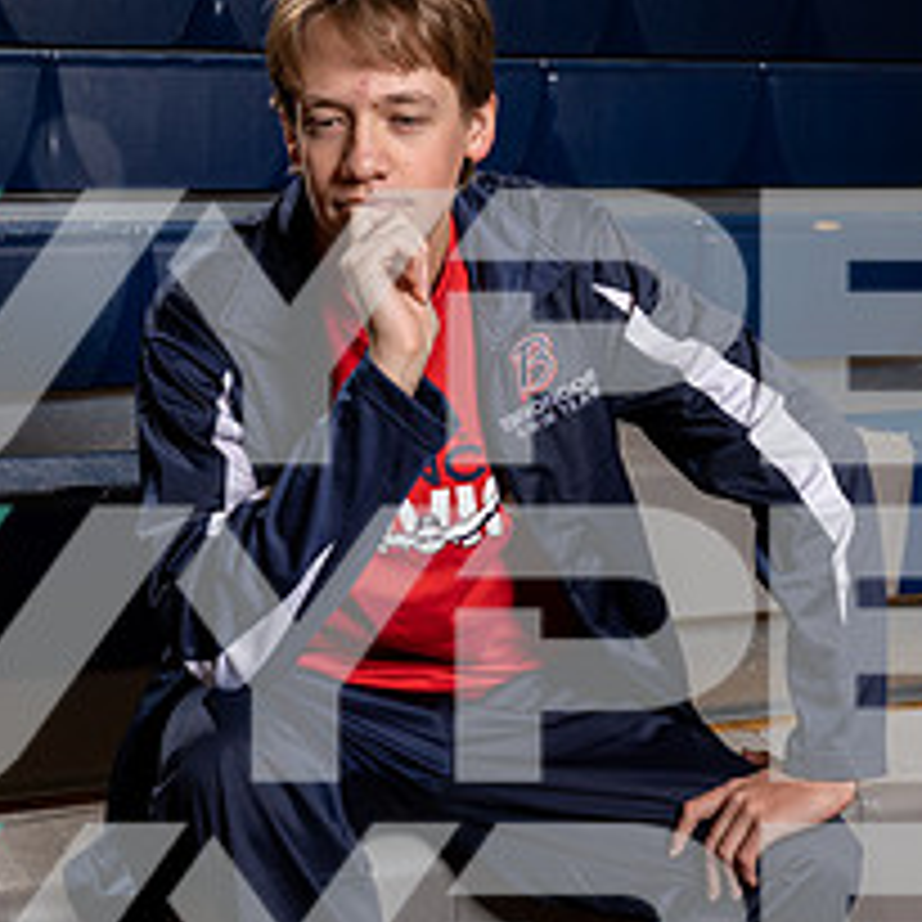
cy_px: 648
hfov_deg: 25.0
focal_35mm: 69
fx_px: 2079
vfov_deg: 24.8
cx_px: 405
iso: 320
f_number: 8
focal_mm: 37
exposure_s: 1/250
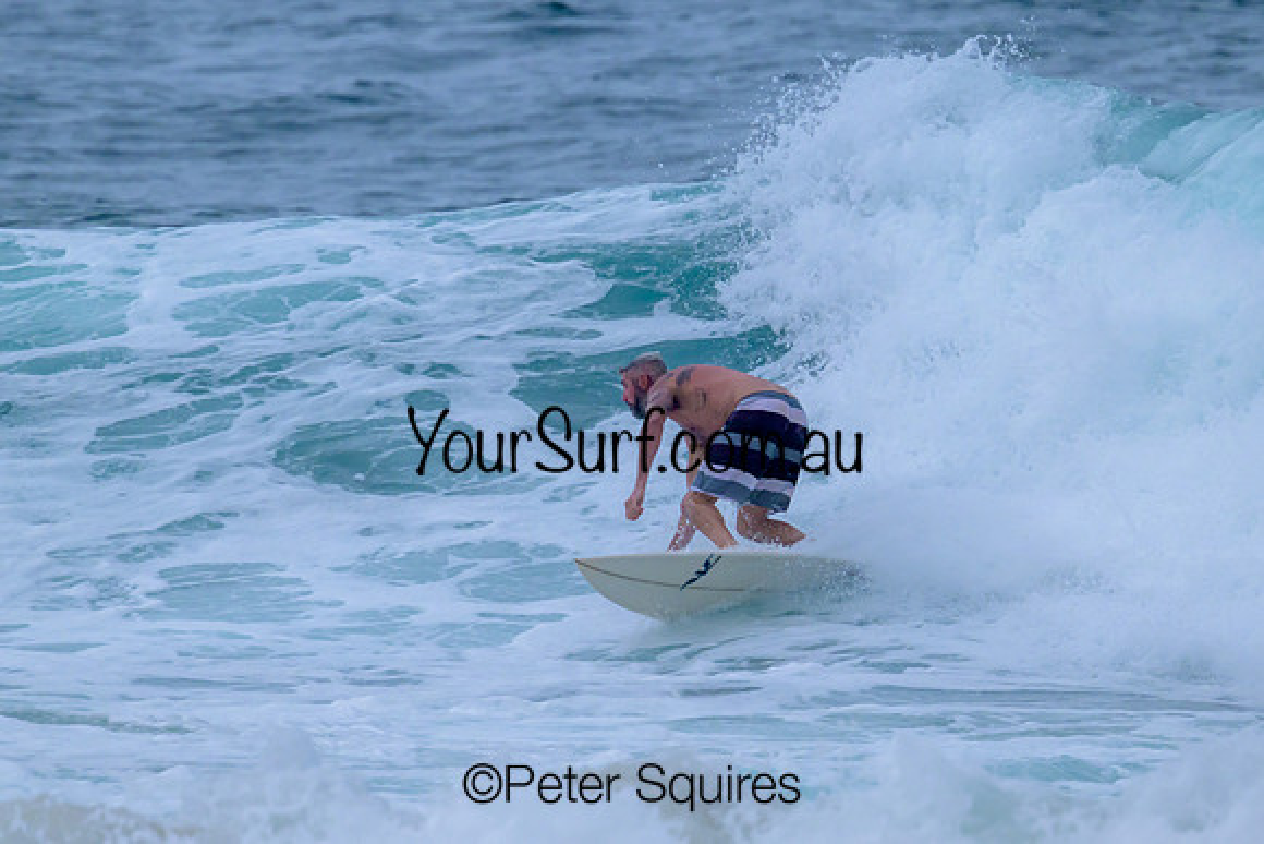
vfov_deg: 1.4
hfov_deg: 2.2
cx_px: 731
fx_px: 33354
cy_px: 362
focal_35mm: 950
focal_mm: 680
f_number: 11
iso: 1100
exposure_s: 1/1600
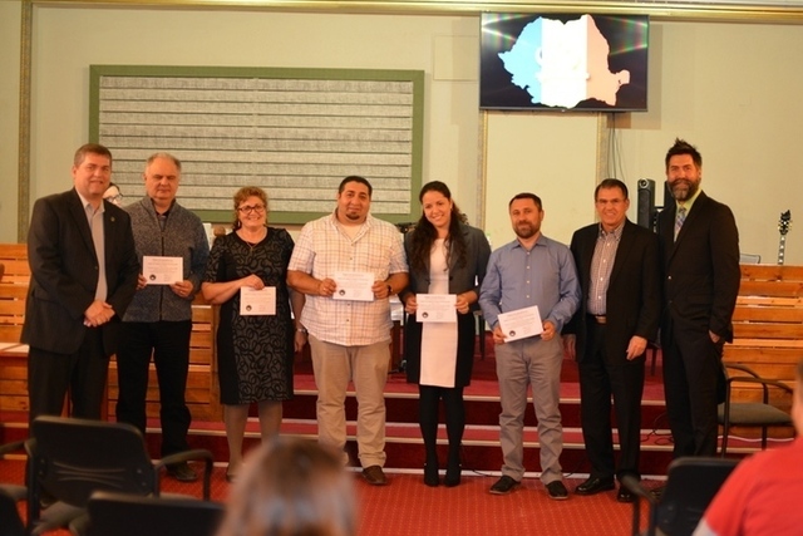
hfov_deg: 39.6
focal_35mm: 50
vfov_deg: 27.0
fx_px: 1115
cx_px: 402
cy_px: 268
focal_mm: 50
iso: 1250
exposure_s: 1/125
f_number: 1.4
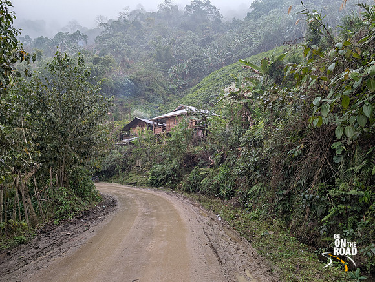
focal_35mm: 24
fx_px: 260
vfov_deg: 57.0
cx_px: 188
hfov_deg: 71.5
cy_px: 141
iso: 22
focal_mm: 6.9
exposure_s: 1/23.8
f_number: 1.68
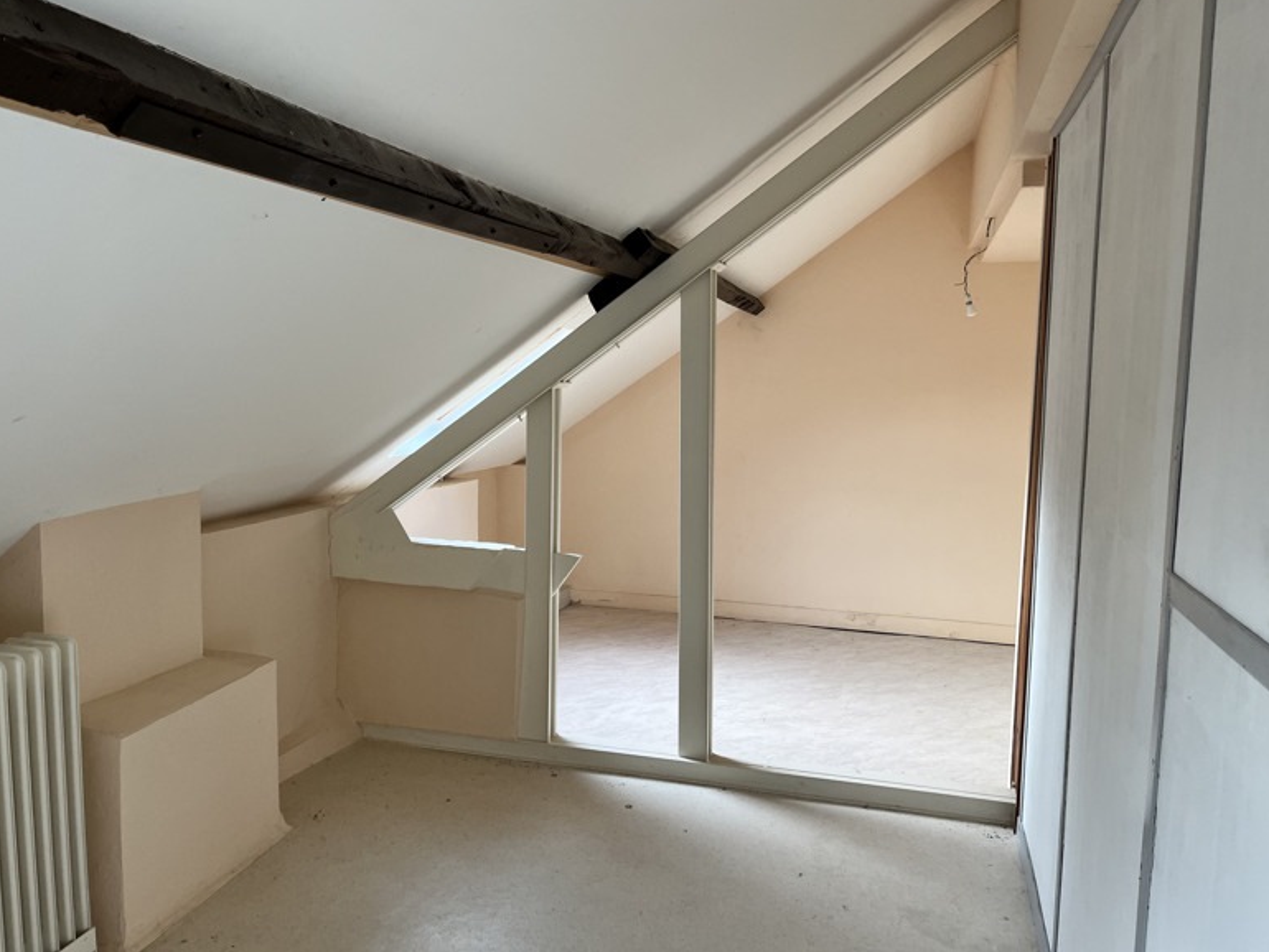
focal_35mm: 27
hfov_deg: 65.3
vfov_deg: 51.4
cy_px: 471
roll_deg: -0.8
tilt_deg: -4.4
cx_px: 616
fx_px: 990
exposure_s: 1/100
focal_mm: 5.1
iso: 100
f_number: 1.6
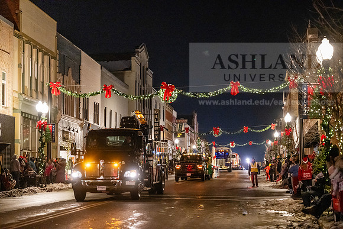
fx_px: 696
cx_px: 172
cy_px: 114
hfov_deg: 27.7
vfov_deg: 18.7
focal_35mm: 73
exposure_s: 1/250
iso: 6400
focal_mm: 73
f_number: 2.8
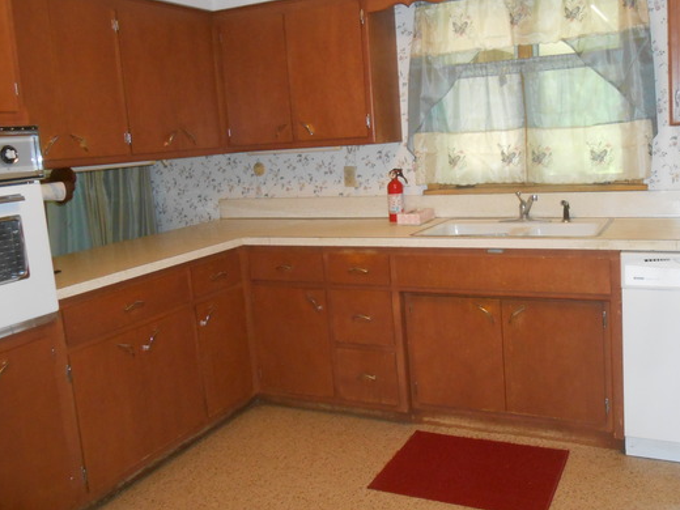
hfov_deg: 56.4
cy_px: 208
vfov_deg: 44.0
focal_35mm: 32
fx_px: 629
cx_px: 407
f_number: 3.5
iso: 400
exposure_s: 1/25
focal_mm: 4.6
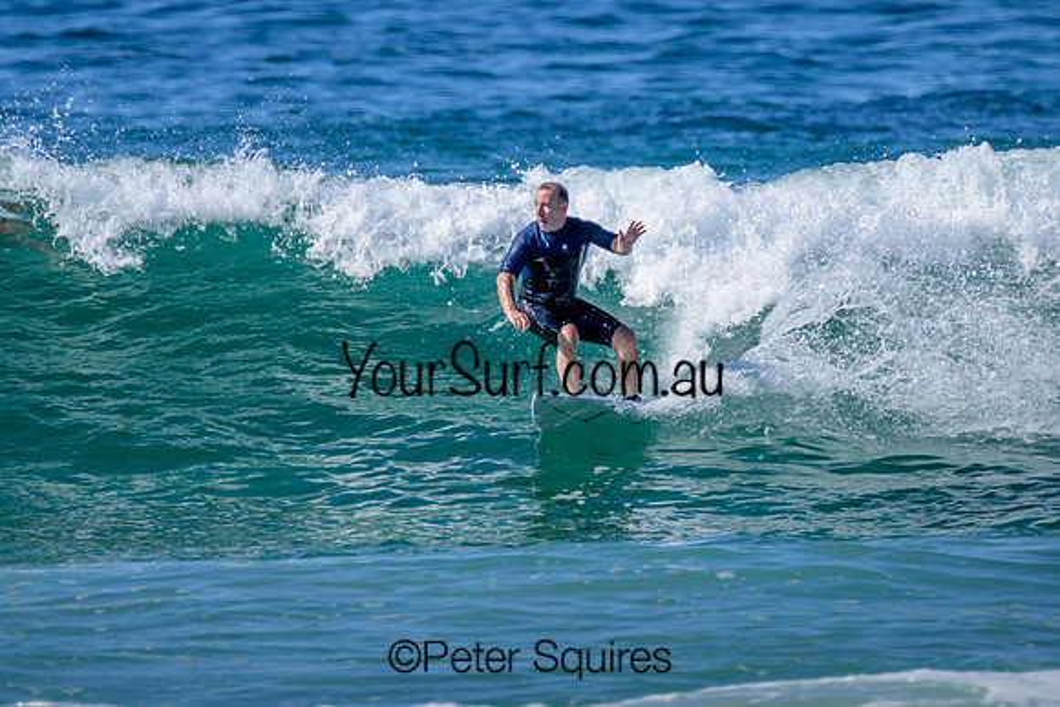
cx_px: 494
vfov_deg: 1.3
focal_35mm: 1090
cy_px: 309
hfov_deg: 1.9
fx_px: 32102
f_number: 11
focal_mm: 800
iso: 400
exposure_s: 1/800
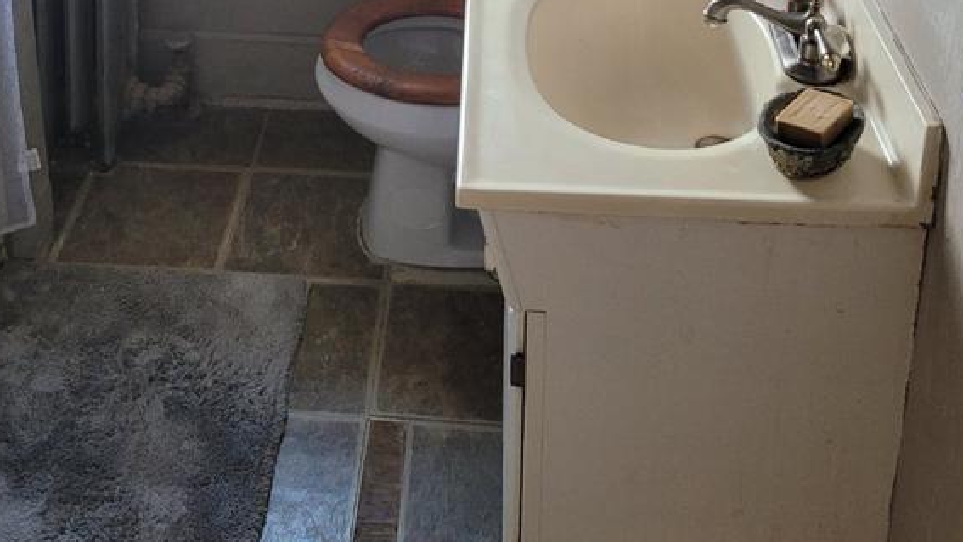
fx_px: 1379
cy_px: -212
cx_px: 397
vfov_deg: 19.9
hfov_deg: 38.4
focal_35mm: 54
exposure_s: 1/60
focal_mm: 5.4
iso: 200
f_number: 1.8
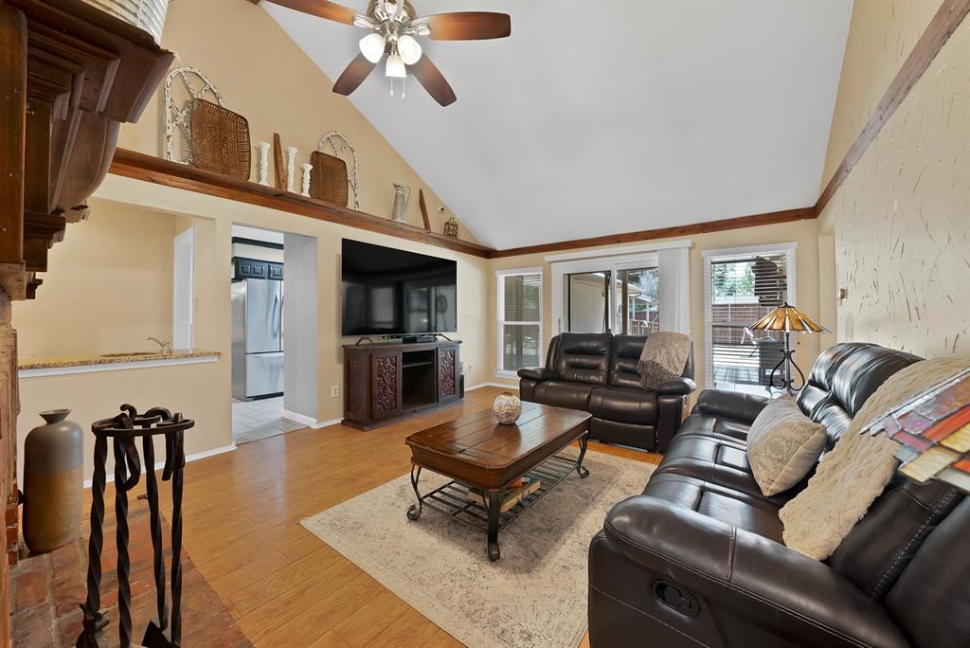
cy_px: 324
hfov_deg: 112.6
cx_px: 485
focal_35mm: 12
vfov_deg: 90.1
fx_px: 324
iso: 640
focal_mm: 12
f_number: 9
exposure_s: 1/1.25
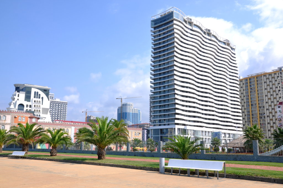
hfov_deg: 57.3
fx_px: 259
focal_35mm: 33
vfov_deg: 39.9
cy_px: 94
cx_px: 142
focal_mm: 22
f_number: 11
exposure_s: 1/125
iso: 100
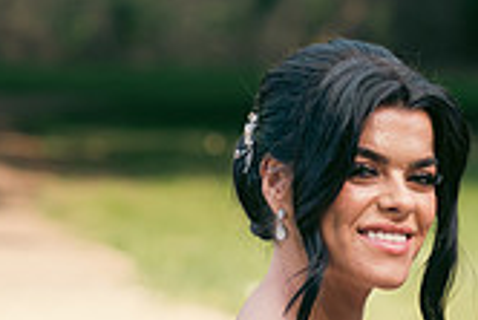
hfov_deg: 5.9
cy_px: 347
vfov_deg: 3.9
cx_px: 564
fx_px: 4651
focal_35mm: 350
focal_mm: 100
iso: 100
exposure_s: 1/200
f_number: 3.5
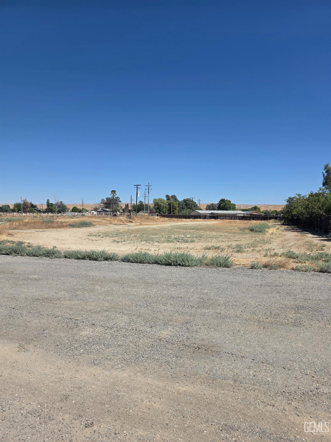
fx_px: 293
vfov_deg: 73.9
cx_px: 166
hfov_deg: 58.9
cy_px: 221
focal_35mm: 23
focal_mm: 6.3
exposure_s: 1/7944
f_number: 1.7
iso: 64
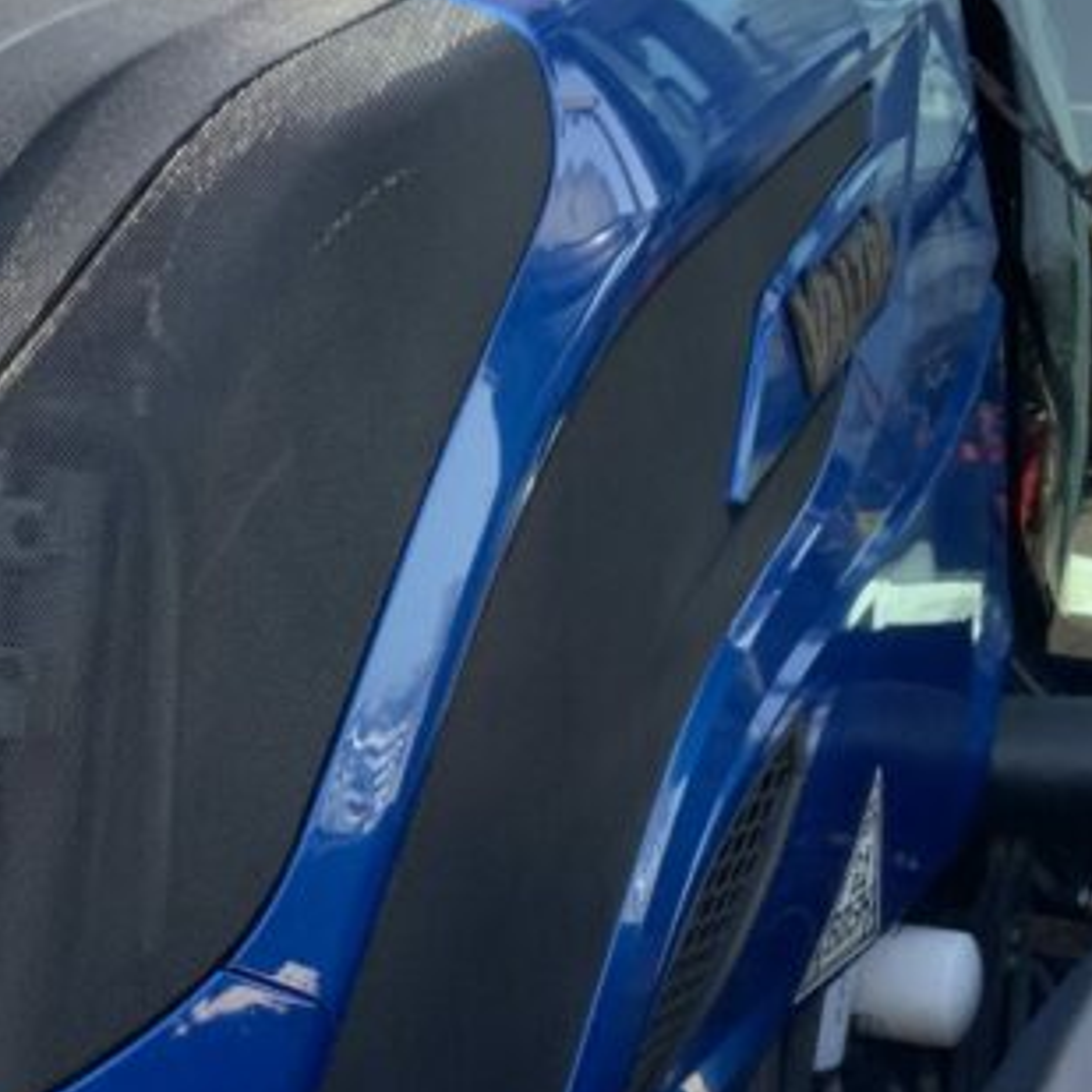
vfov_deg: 20.1
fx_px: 3034
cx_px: 53
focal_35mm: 85
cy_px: 958
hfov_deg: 19.9
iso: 16
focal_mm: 3
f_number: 1.8
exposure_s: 1/397
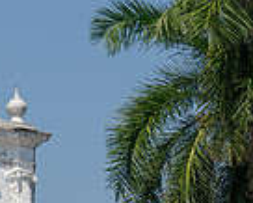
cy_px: 209
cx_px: -155
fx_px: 2600
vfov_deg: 4.5
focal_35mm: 347
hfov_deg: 5.5
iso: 100
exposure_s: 1/250
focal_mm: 70
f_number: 8
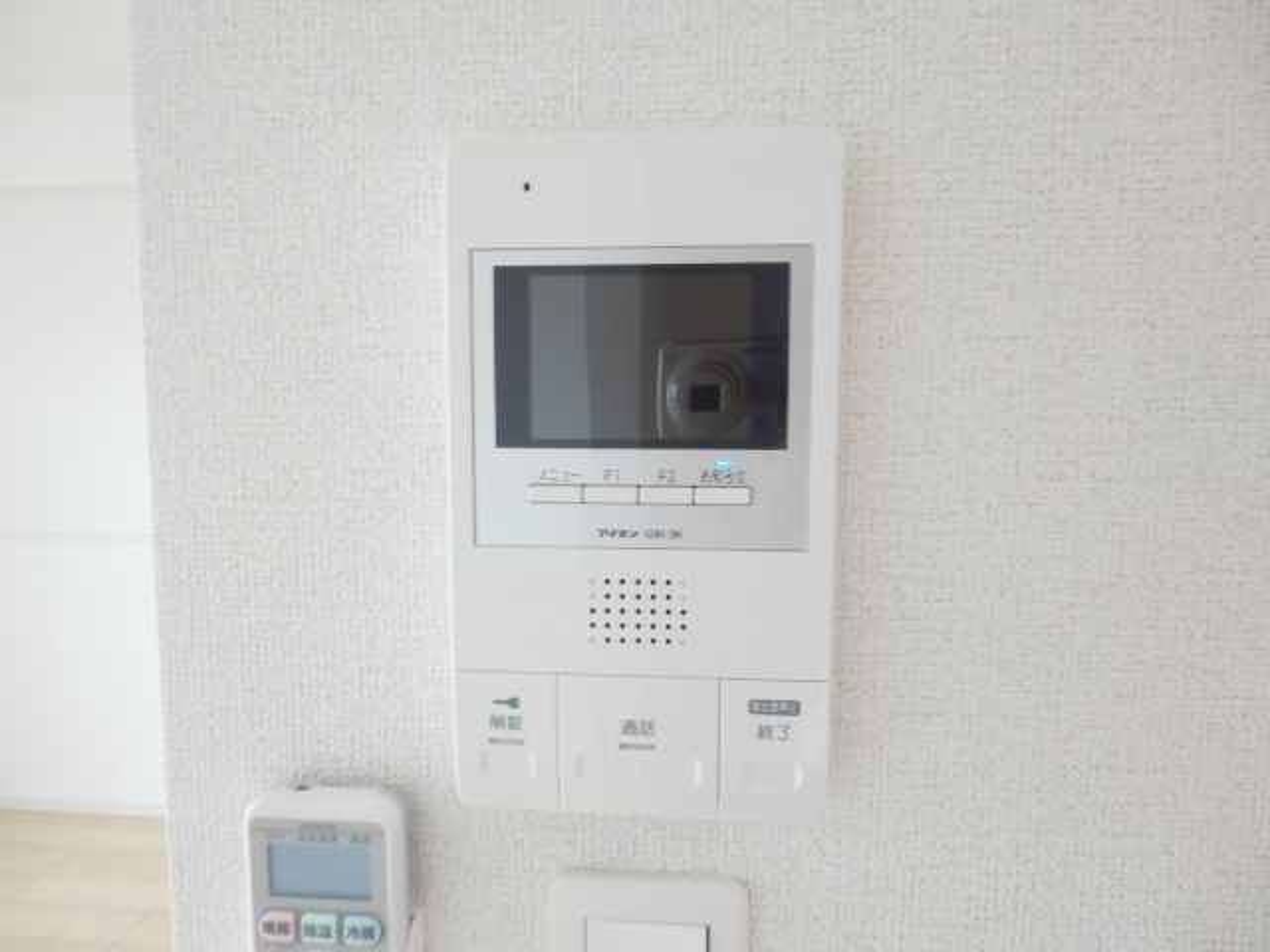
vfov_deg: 56.8
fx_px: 881
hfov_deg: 71.6
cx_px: 635
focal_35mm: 24
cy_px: 476
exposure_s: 1/30
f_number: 3
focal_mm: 4.2
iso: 160
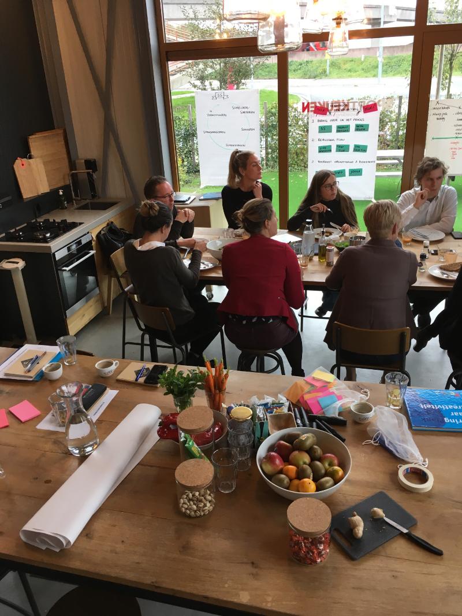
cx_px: 231
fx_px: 516
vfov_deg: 61.6
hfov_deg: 48.2
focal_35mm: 29
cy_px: 308
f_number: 2.2
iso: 32
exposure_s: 1/33
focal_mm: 4.2
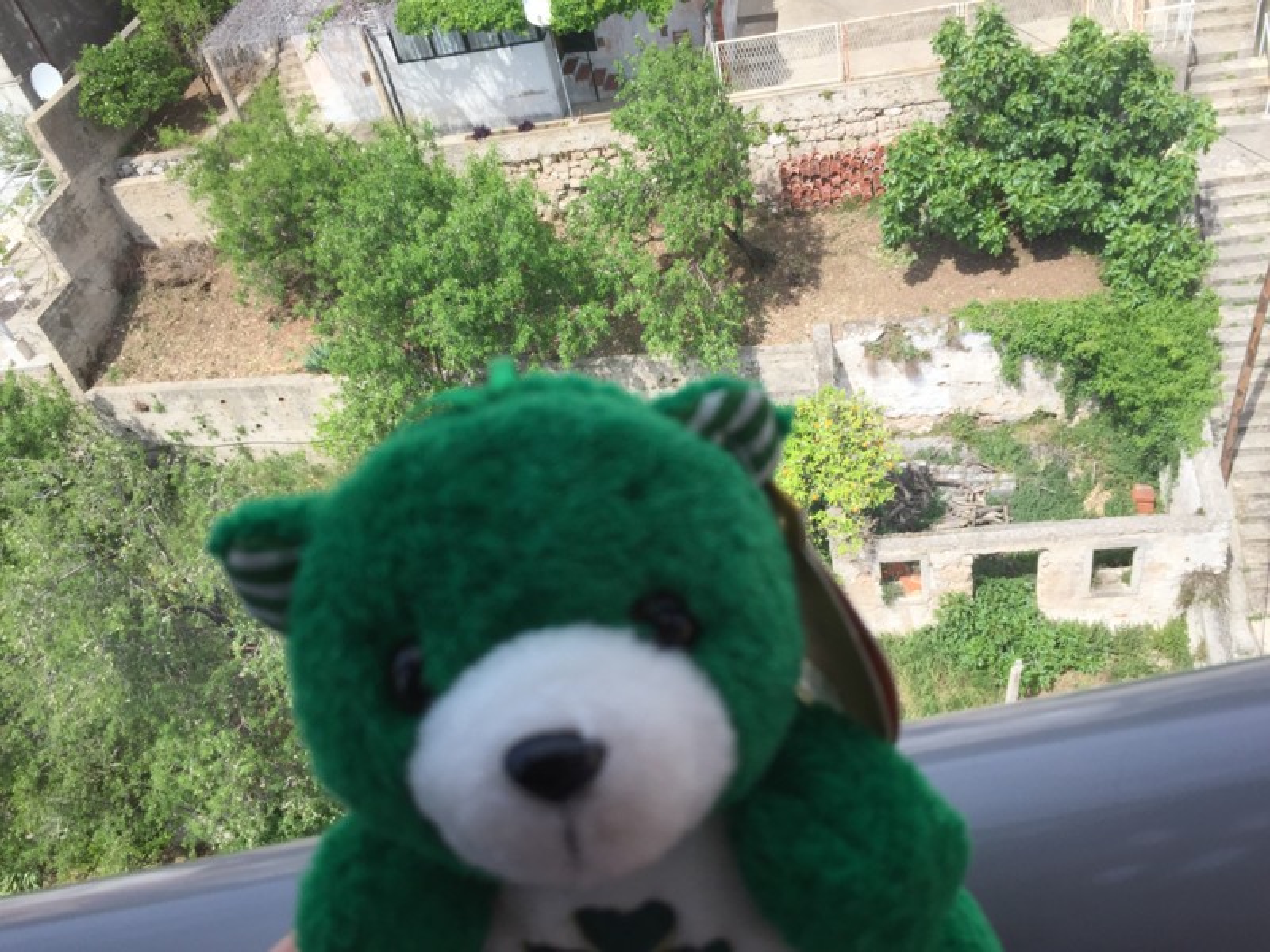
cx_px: 635
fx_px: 1064
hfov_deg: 61.7
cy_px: 476
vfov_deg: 48.2
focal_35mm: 29
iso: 32
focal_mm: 4.15
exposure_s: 1/706
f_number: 2.2
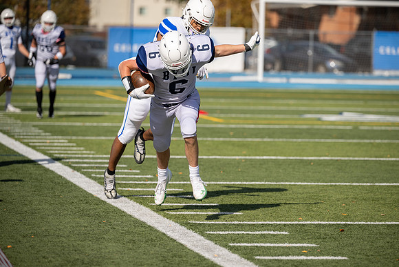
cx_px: 200
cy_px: 134
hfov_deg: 10.3
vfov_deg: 6.9
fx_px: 2217
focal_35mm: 200
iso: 100
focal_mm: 200
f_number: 4
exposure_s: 1/2000
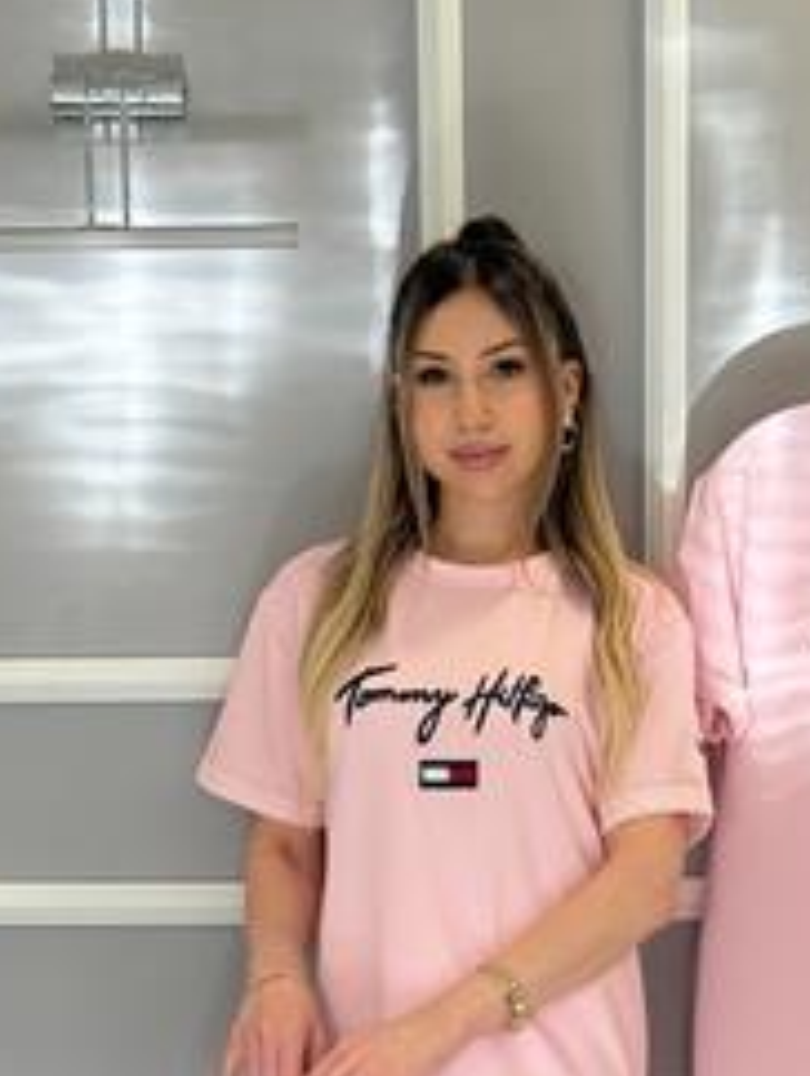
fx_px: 3208
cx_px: 525
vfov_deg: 18.5
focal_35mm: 103
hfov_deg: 14.4
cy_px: 1103
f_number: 1.78
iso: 160
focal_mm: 6.76
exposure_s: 1/242
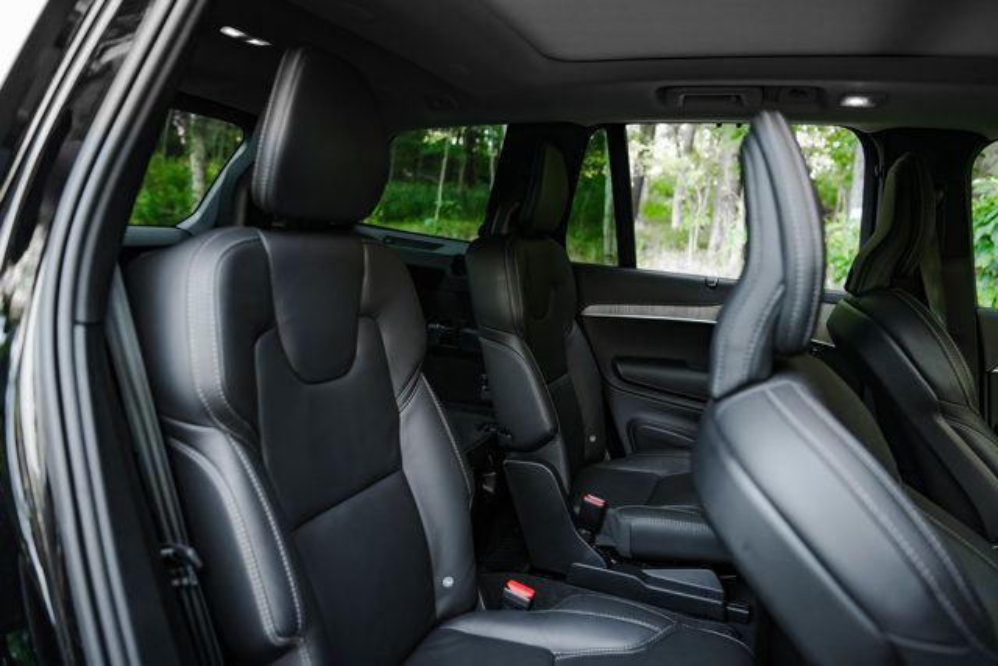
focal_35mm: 24
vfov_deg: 53.2
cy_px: 333
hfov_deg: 73.7
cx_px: 499
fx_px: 665
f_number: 2.8
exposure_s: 1/160
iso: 1250
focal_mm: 24
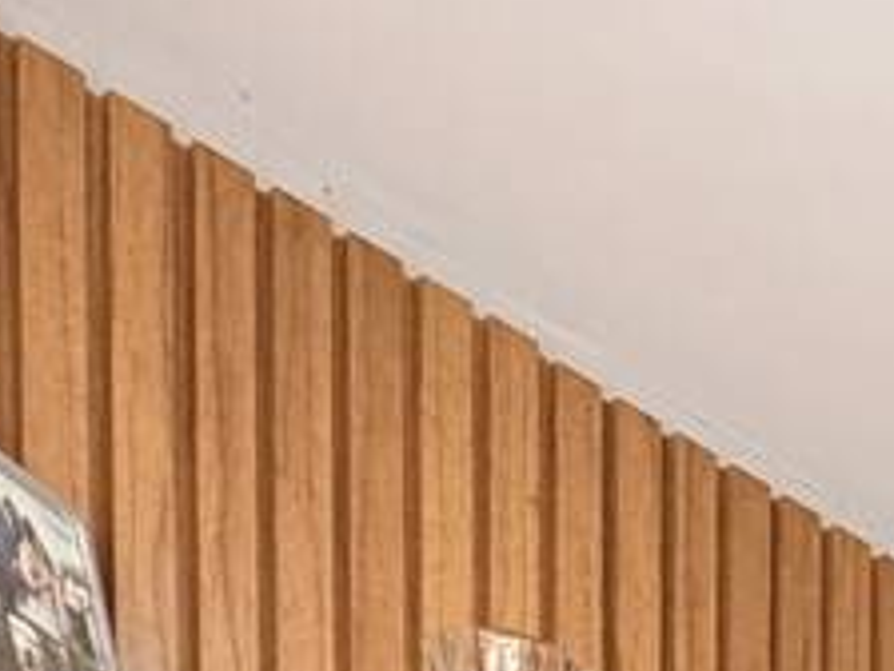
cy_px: 1933
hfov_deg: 19.7
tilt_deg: -3.4
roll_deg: -0.6
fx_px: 2324
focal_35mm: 90
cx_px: 1213
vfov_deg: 11.2
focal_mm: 2.22
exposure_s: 1/103
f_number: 2.2
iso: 320
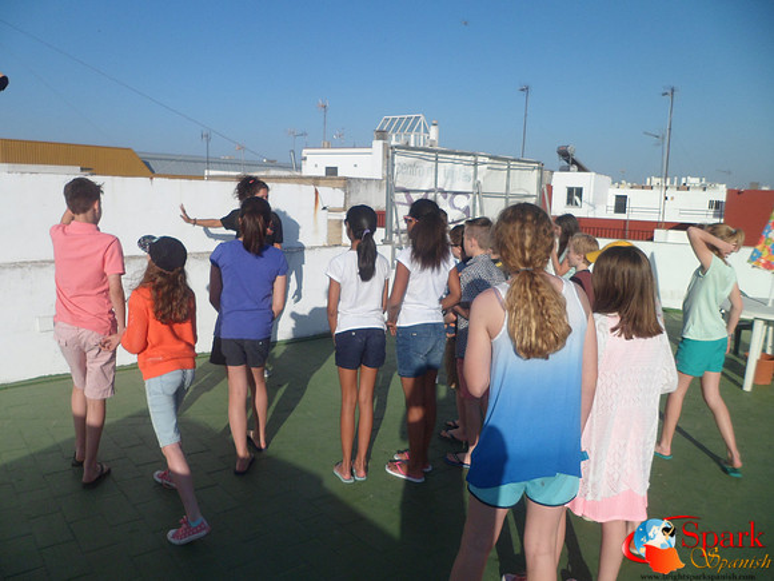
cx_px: 387
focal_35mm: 26
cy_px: 290
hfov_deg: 67.3
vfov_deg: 53.1
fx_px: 581
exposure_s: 1/250
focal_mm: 4.9
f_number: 9.4
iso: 80
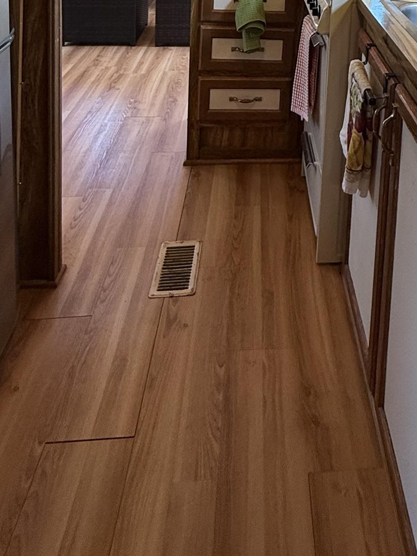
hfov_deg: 40.7
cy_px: -80
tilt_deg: -4.5
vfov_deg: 41.0
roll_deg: -2.3
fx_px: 546
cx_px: 311
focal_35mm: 34
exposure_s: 1/120
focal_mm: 2.22
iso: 160
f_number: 2.2
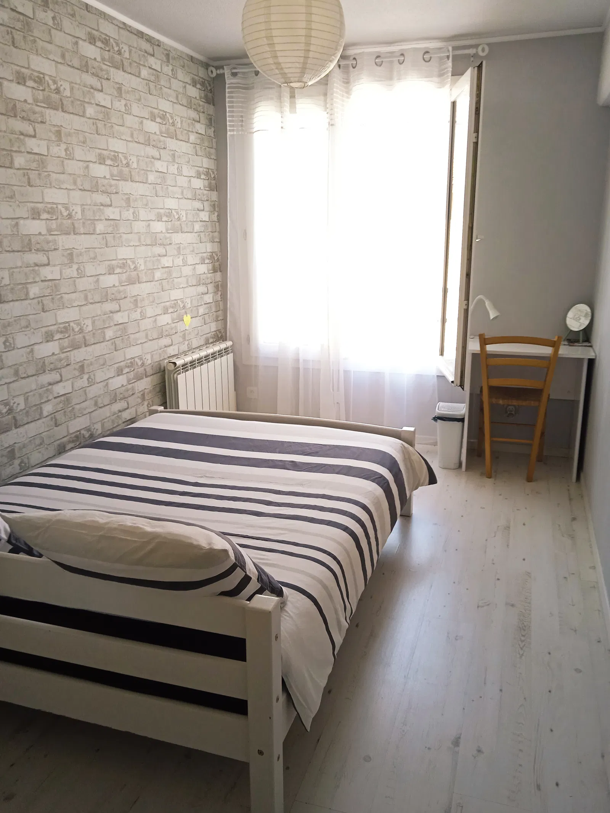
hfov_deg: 49.7
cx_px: 305
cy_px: 406
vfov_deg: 63.4
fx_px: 658
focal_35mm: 28
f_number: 2.2
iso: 179
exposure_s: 1/50
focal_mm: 3.43
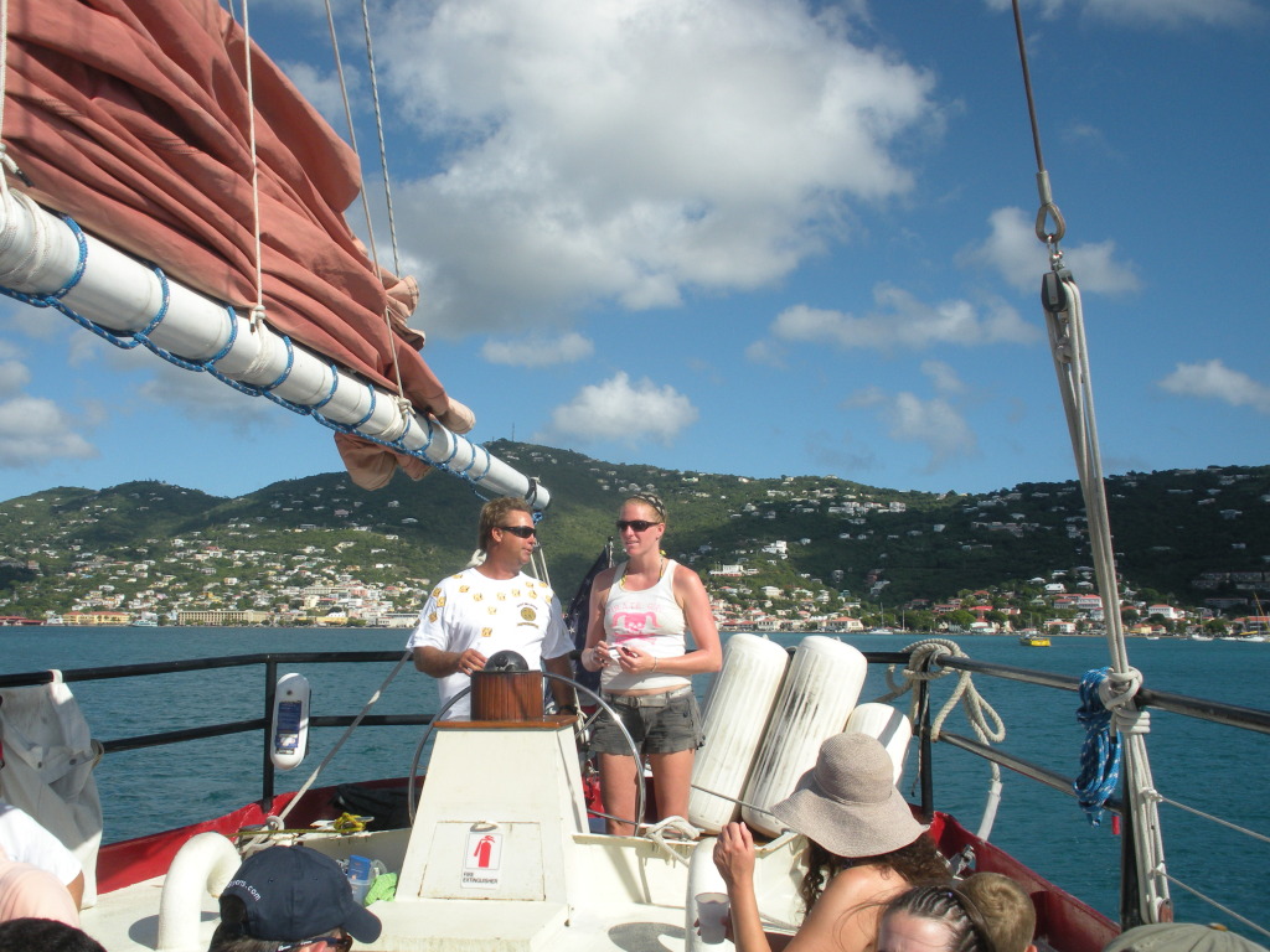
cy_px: 476
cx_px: 635
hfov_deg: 51.4
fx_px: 1321
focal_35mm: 36
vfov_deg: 39.7
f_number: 5.6
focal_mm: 6.3
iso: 88
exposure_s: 1/538
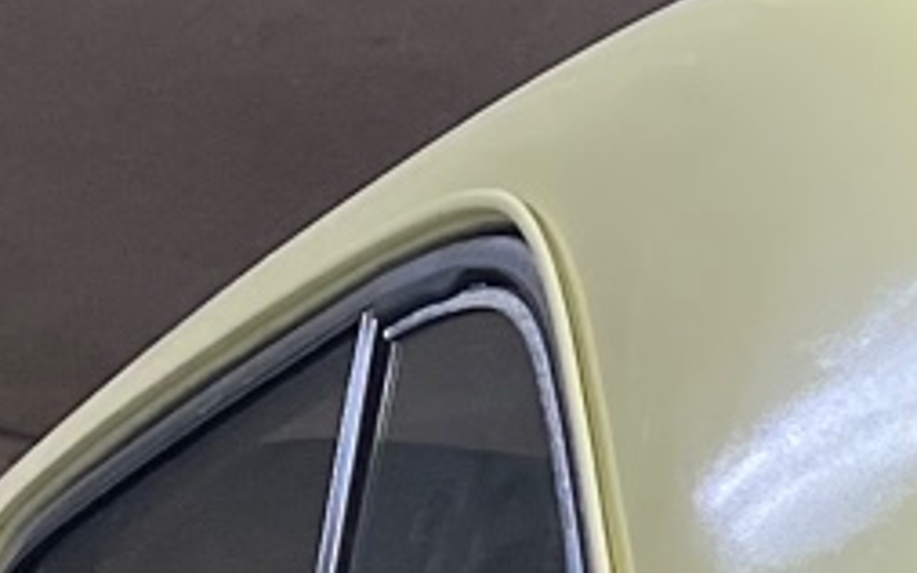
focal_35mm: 220
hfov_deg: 8.8
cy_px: 1269
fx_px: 5497
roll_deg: +1.1
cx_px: 2004
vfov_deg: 5.8
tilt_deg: +11.8
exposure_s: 1/100
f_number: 1.6
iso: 125
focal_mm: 5.1
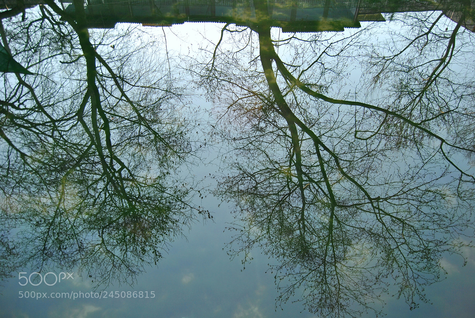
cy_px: 159
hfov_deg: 67.3
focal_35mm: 27
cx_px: 238
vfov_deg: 48.0
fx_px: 357
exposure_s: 1/80
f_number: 4.5
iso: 100
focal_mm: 18
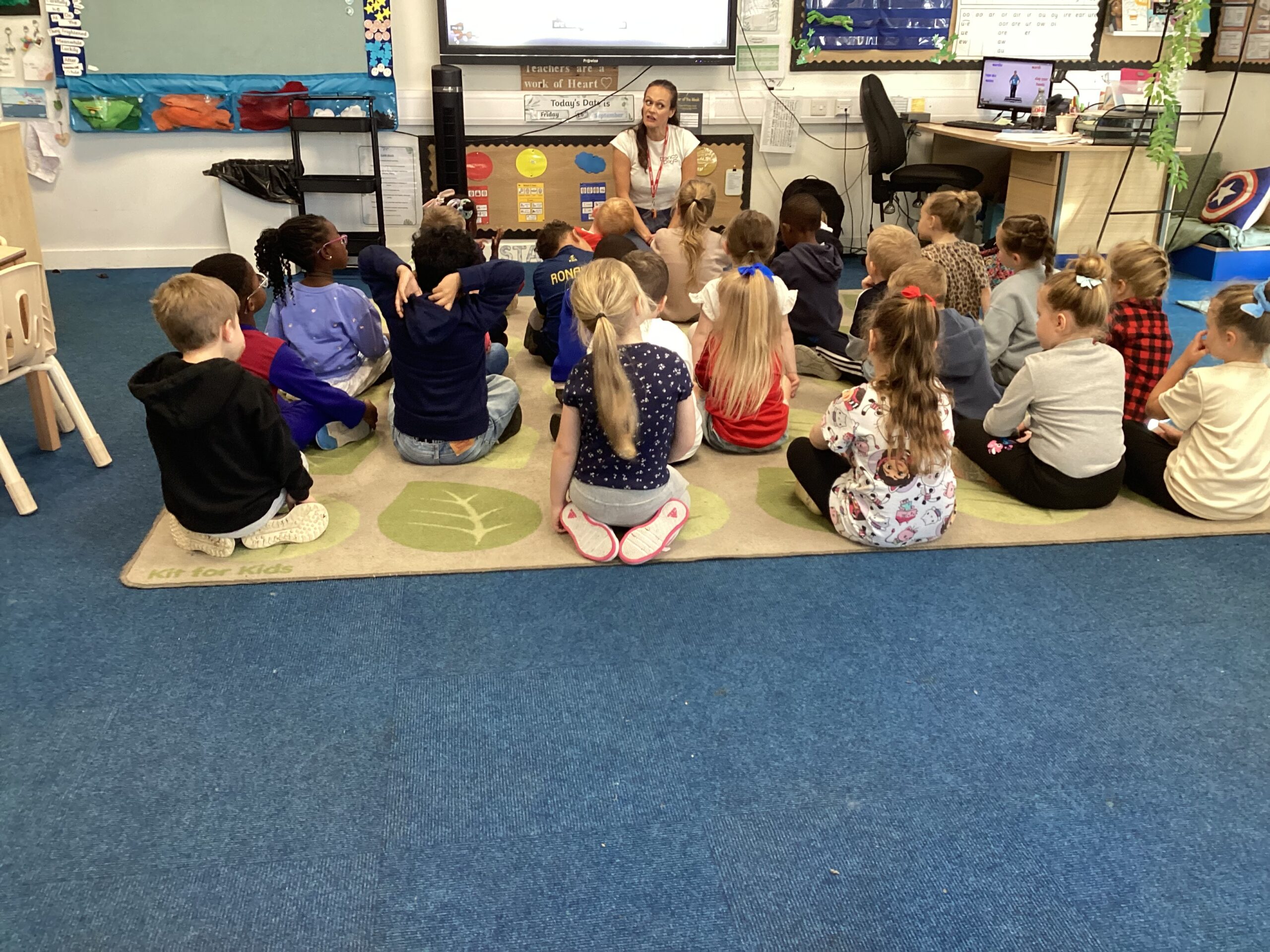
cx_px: 635
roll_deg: -0.7
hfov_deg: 58.4
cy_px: 476
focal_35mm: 31
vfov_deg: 45.4
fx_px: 1137
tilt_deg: -21.1
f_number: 2.4
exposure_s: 1/50
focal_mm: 3.3
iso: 160
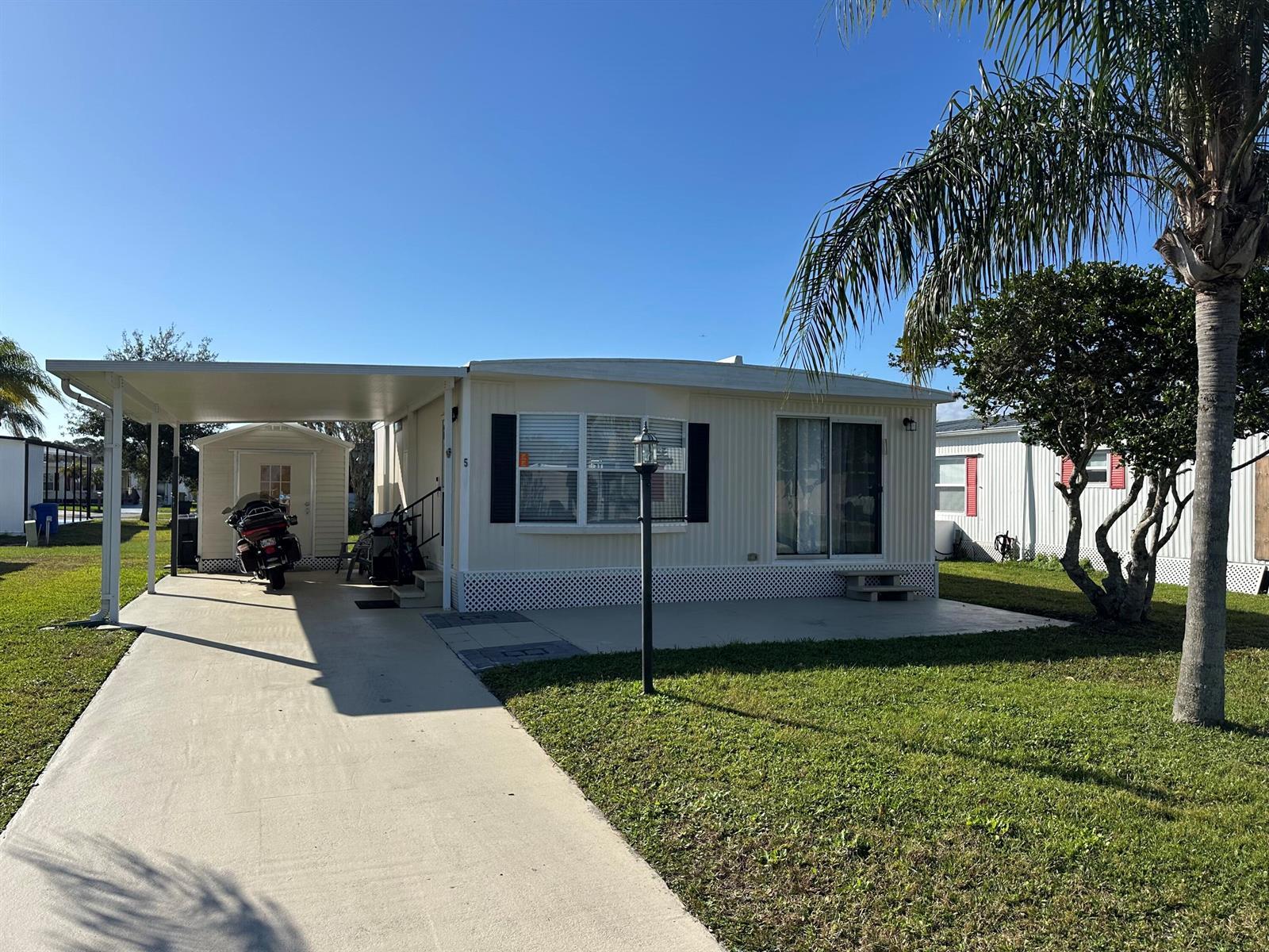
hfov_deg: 71.6
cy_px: 476
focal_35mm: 24
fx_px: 880
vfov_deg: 56.8
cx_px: 634
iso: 80
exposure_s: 1/5848
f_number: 1.78
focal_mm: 6.86
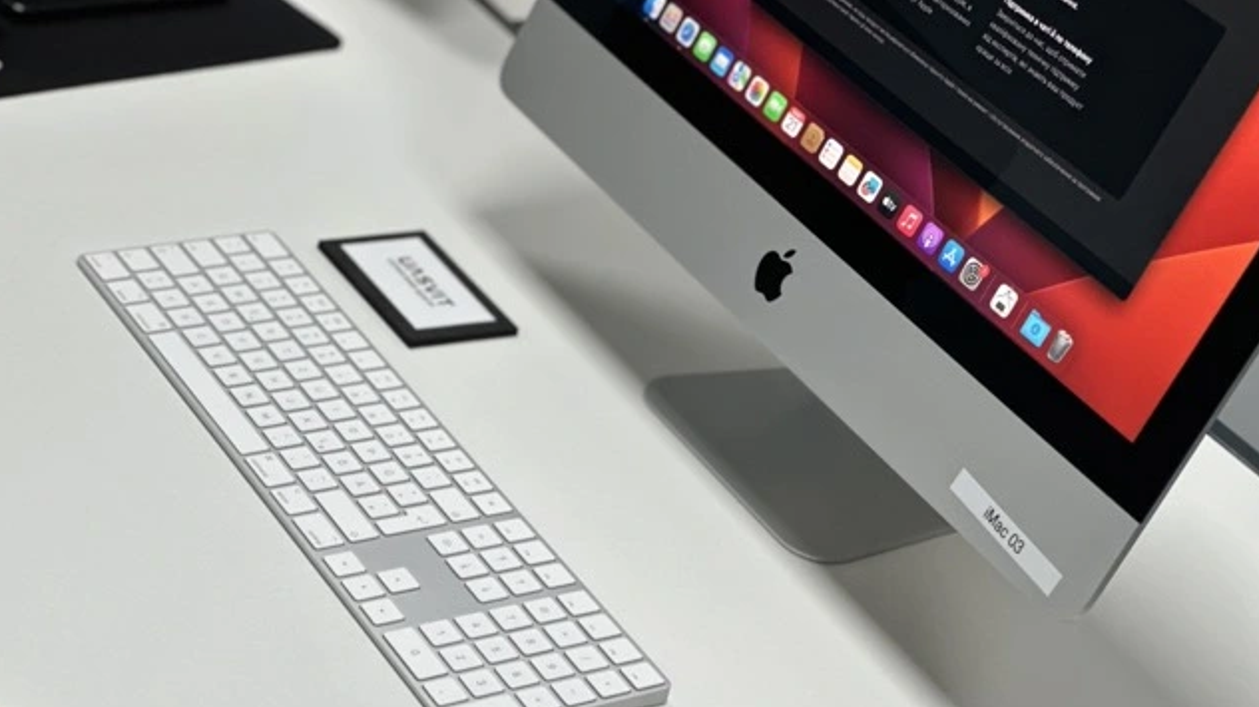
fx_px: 2837
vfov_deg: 14.2
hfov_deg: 25.0
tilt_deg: -29.8
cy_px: 410
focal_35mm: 85
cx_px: 628
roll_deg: -15.3
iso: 125
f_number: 2.8
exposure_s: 1/100
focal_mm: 9
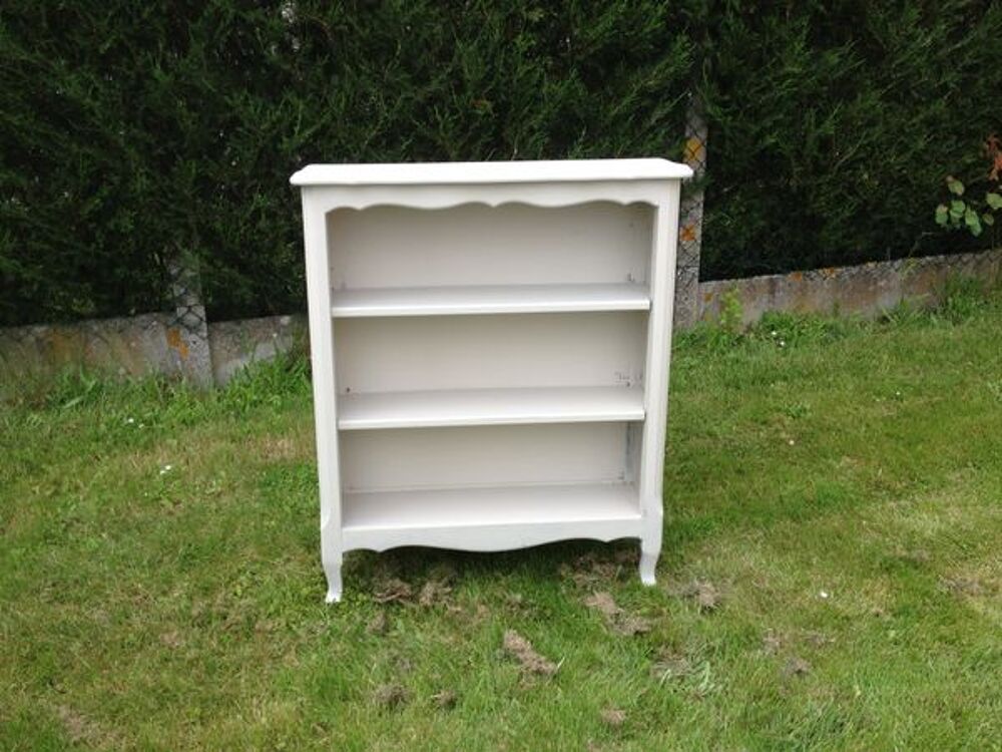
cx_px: 501
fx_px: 1013
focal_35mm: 35
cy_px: 376
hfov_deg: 52.6
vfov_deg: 40.7
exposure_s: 1/391
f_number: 2.4
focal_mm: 4.28
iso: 50
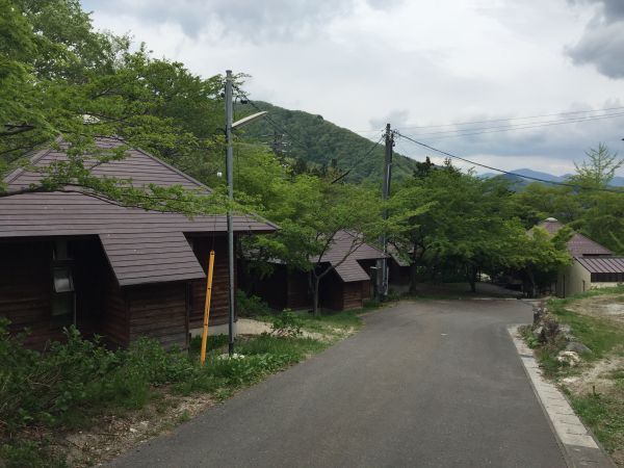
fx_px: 523
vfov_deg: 48.2
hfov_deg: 61.7
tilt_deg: -2.4
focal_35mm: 29
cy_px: 234
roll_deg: -1.1
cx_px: 312
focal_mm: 4.15
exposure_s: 1/1980
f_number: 2.2
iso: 32
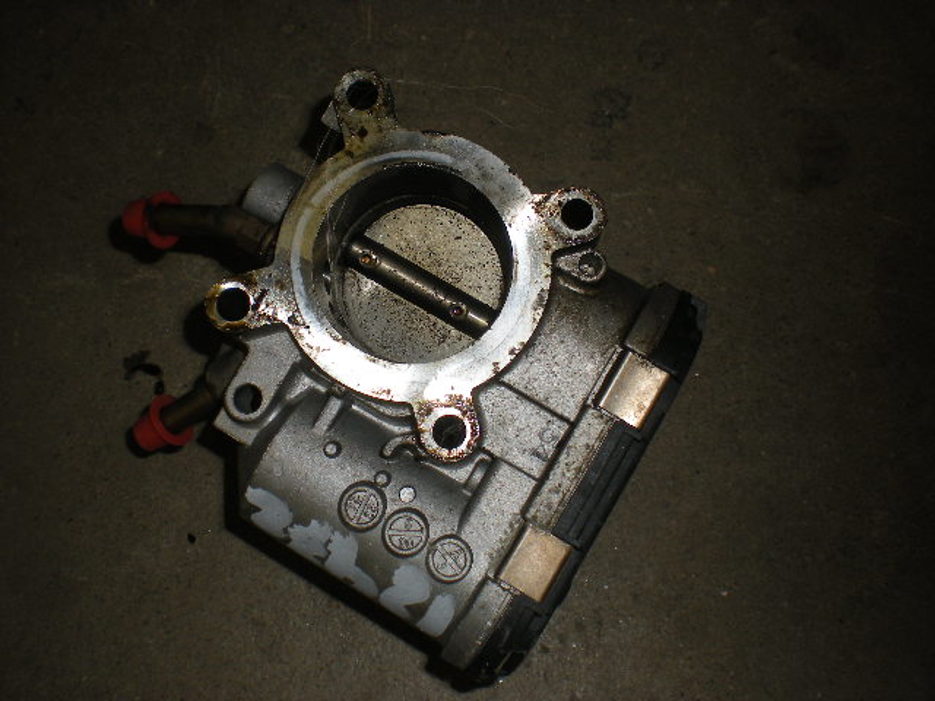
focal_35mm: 38
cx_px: 468
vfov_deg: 37.7
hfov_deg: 49.0
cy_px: 350
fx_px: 1026
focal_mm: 6.3
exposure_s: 1/60
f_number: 4.6
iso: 64
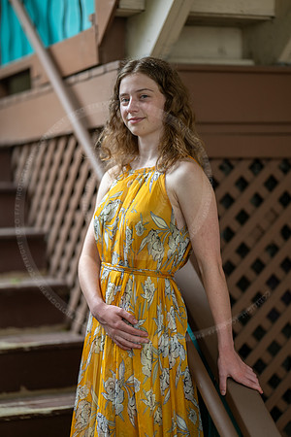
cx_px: 146
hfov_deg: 16.1
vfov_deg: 23.9
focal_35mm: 85
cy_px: 218
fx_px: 1031
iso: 320
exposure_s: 1/400
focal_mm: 85
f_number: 1.2
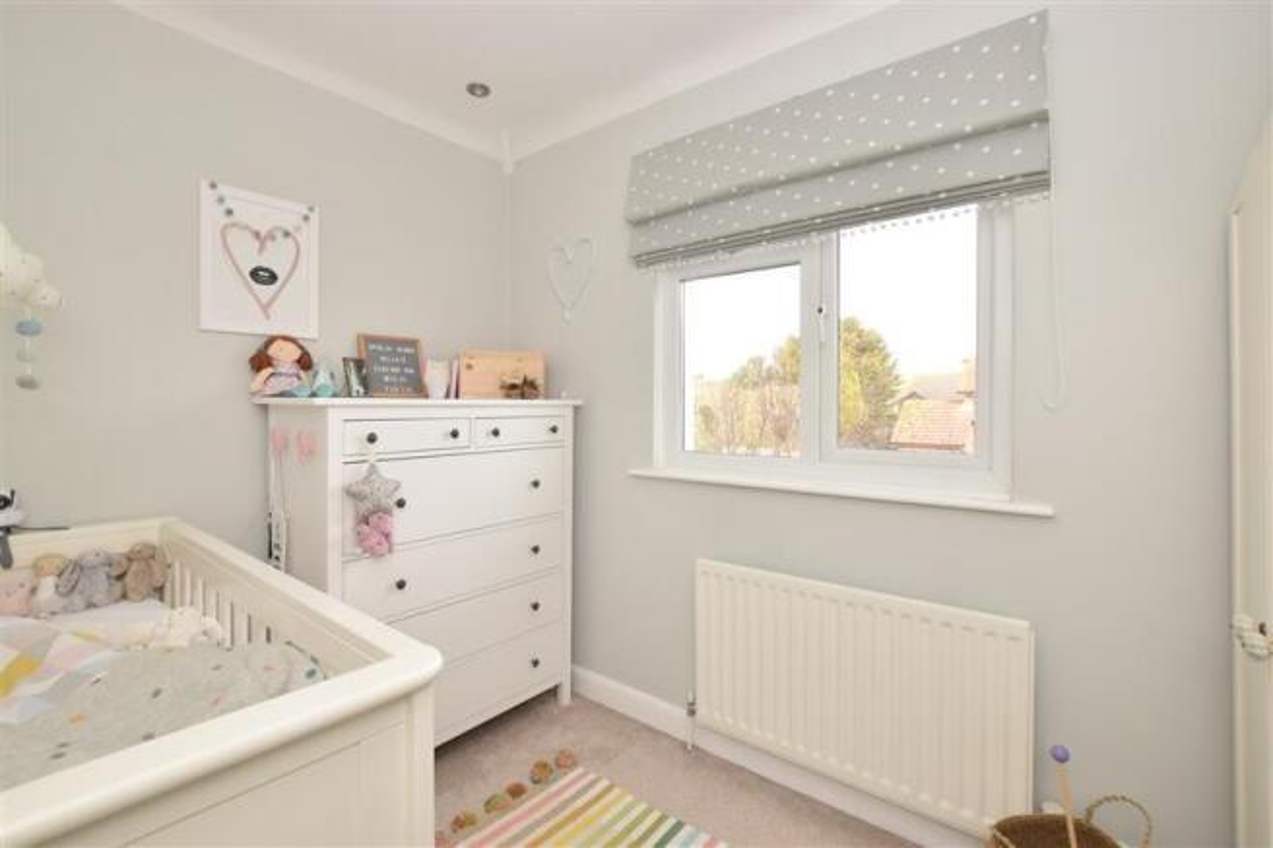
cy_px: 424
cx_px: 636
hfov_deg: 100.4
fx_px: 530
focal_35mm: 15
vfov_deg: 77.3
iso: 500
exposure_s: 1/80
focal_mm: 10
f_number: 9
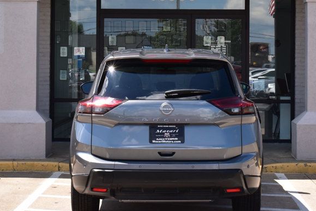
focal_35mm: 96
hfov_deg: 21.2
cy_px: 55
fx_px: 843
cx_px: 166
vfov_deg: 14.2
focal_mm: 36
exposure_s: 1/400
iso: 400
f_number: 11
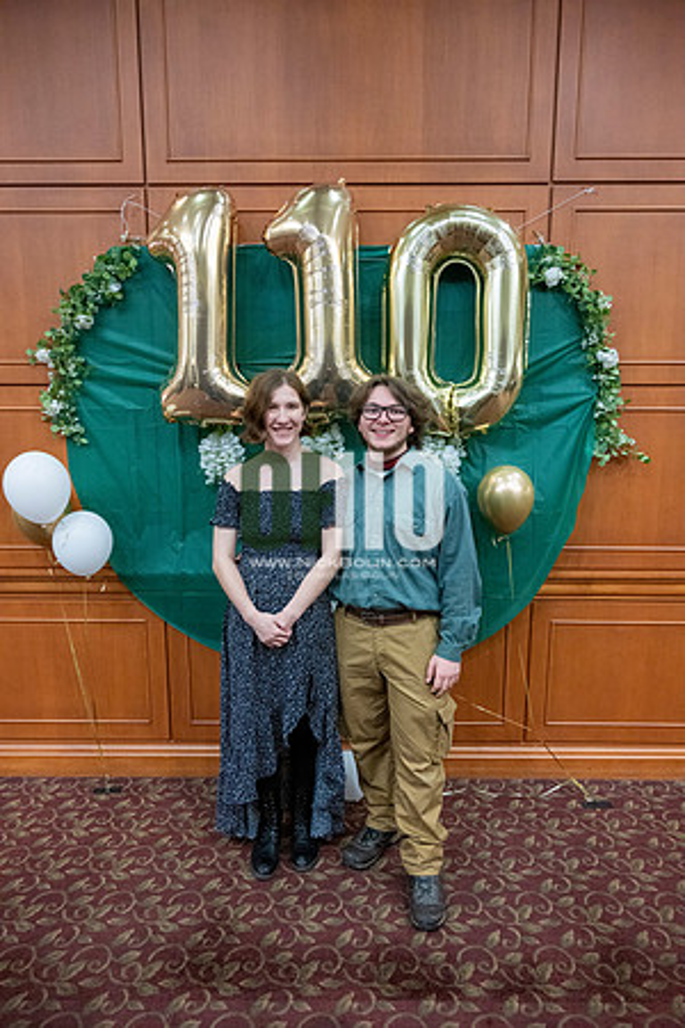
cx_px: 342
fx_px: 685
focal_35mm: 24
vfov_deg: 73.7
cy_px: 514
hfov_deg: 53.1
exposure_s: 1/125
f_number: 4
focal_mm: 24
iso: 6400
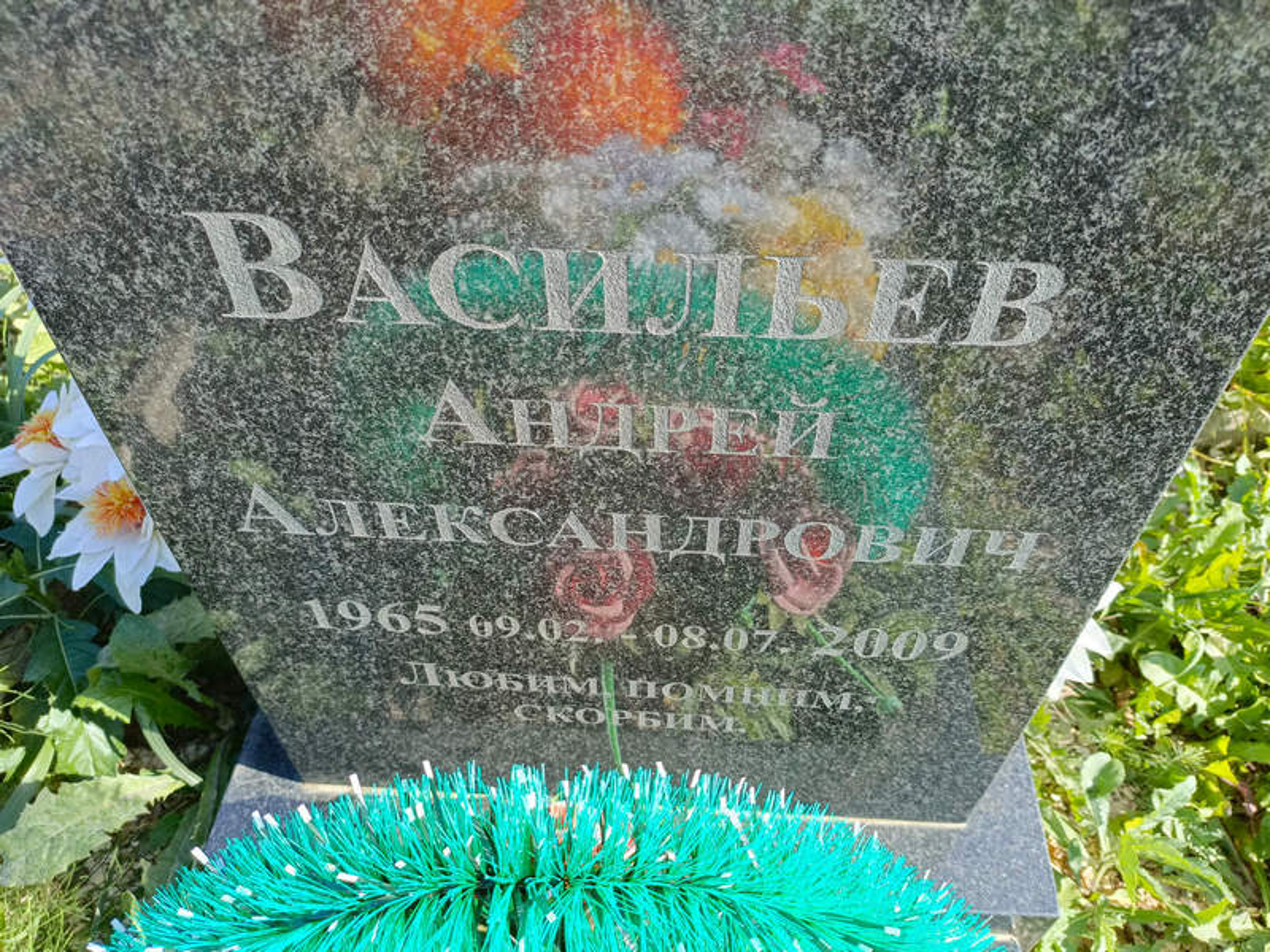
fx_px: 917
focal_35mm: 25
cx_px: 635
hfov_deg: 69.4
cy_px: 476
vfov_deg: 54.9
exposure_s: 1/257
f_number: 1.69
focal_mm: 4.76
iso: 112
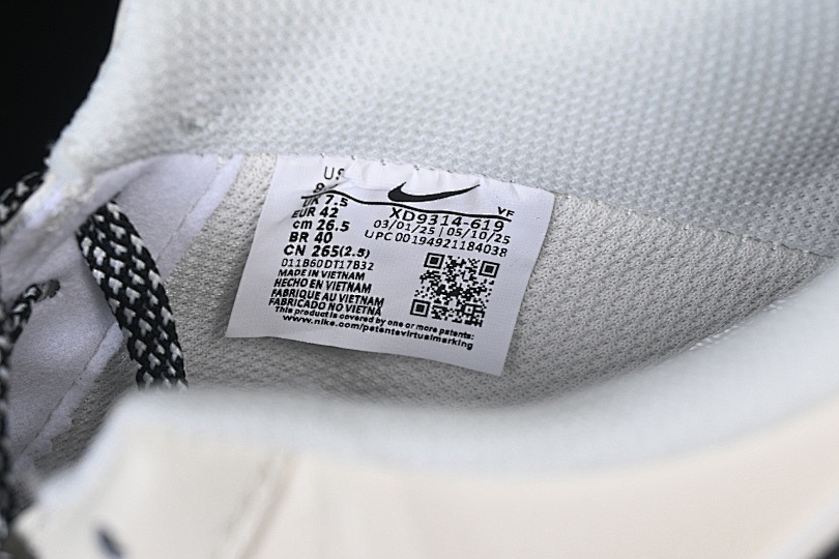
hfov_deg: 20.4
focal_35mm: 100
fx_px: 2330
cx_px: 433
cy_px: 295
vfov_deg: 13.7
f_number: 7.1
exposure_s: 1/80
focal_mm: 50
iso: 160
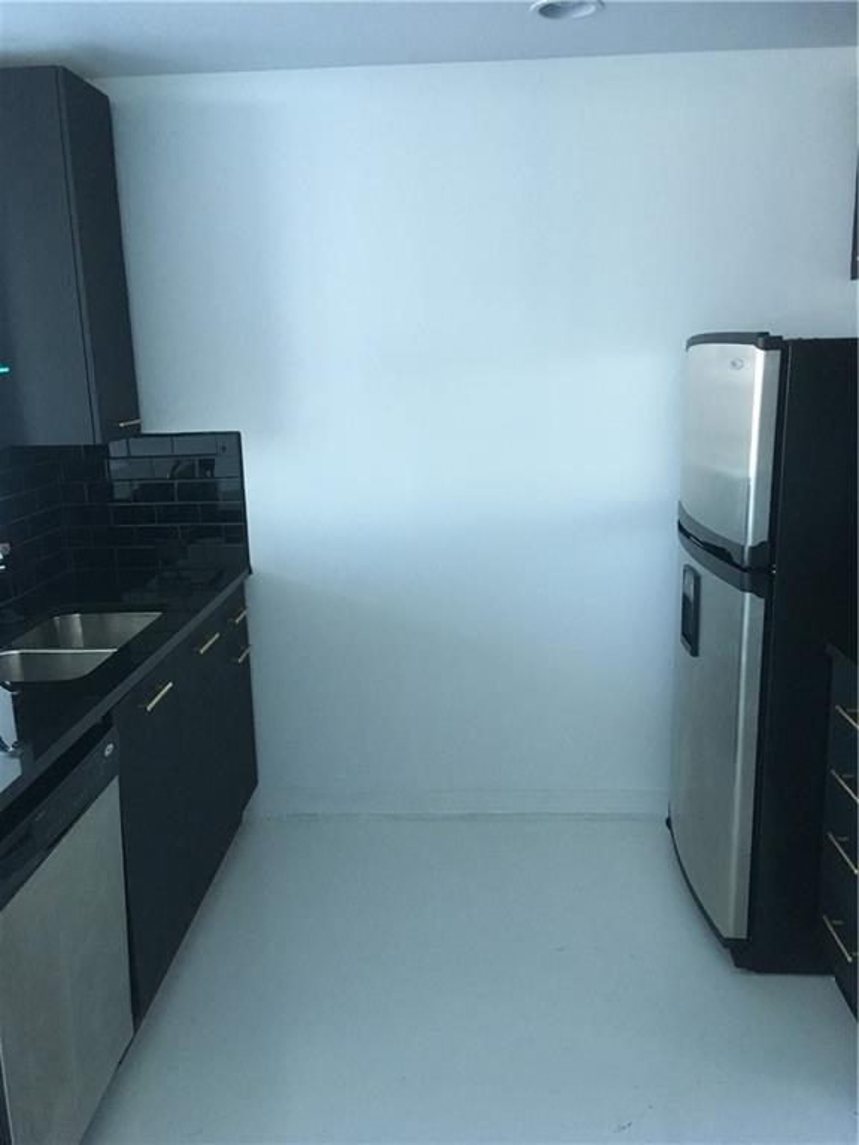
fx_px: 960
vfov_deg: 61.7
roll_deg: +0.5
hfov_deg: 48.2
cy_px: 572
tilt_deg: -12.1
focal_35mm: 29
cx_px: 430
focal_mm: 4.15
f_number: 2.2
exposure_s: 1/30
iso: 125
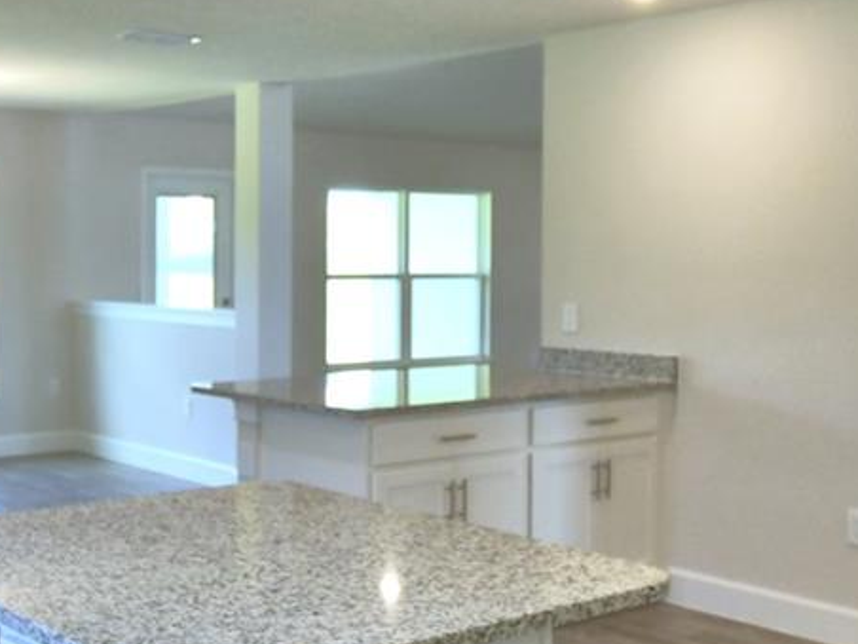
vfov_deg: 28.5
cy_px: 287
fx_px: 1264
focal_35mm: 51
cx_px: 399
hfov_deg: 37.5
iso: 400
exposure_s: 1/100
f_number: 4.5
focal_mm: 10
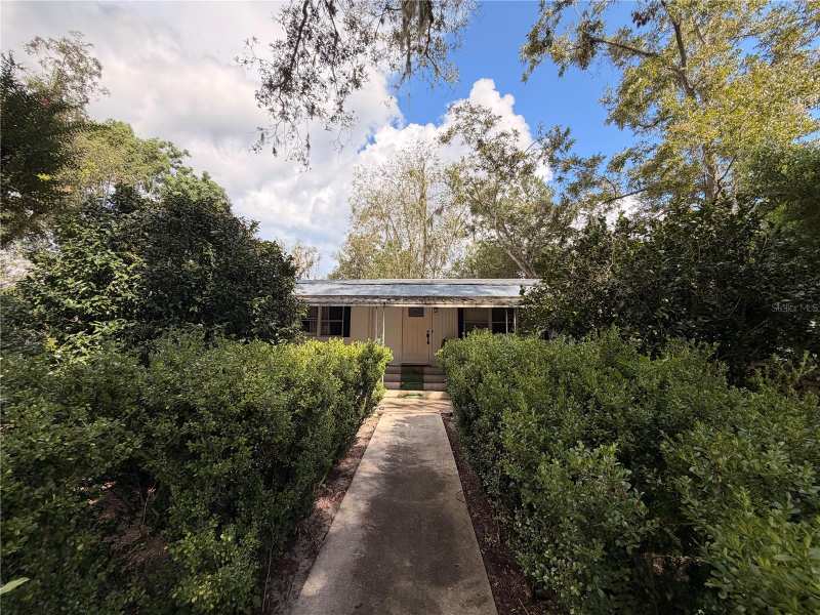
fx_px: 332
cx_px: 410
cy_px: 308
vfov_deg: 85.7
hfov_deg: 102.1
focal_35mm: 14
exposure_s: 1/742
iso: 40
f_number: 2.2
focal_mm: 2.22
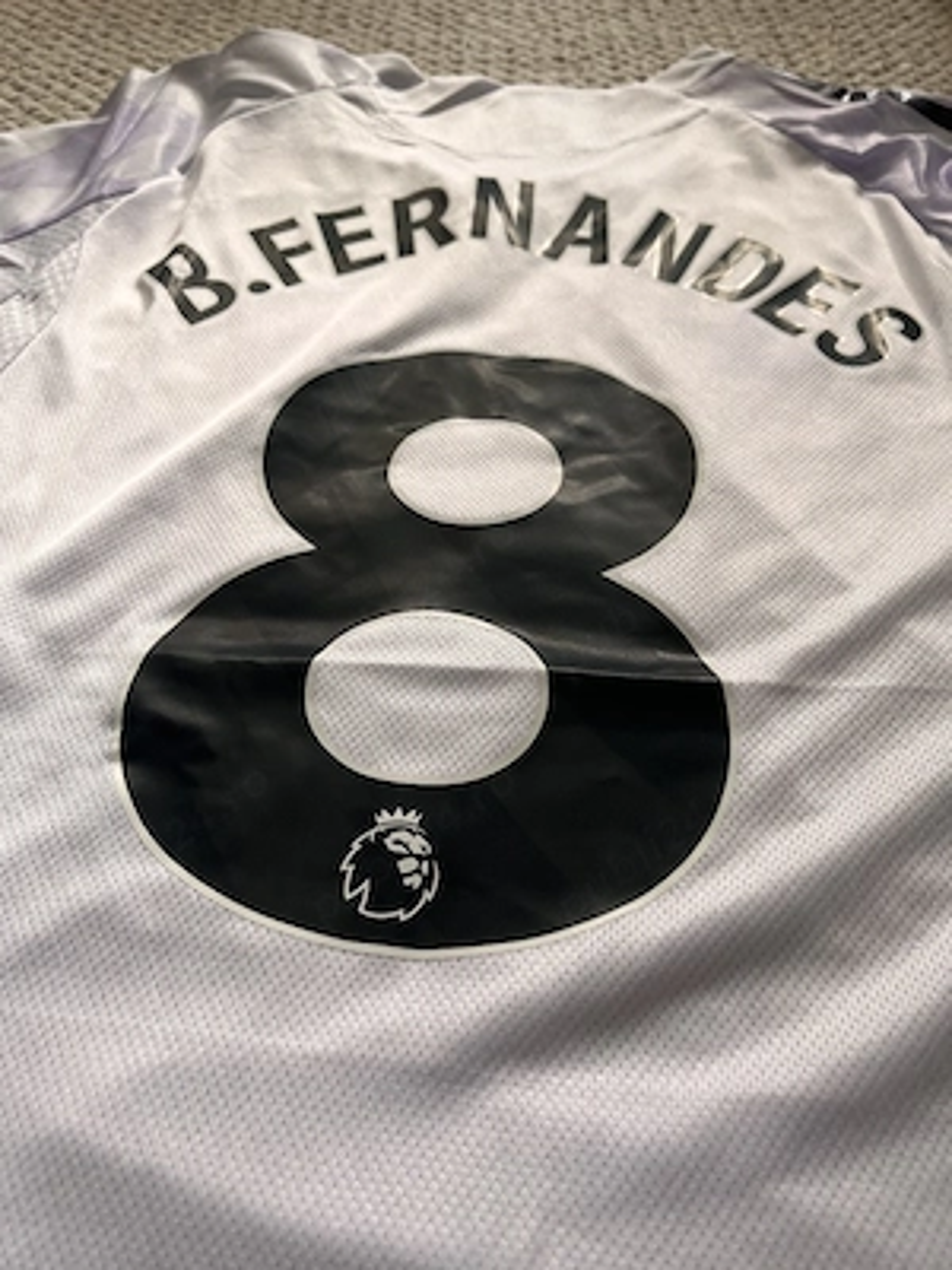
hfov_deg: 53.1
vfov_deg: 67.3
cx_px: 476
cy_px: 635
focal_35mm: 26
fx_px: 953
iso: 100
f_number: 1.6
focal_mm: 5.1
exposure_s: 1/123
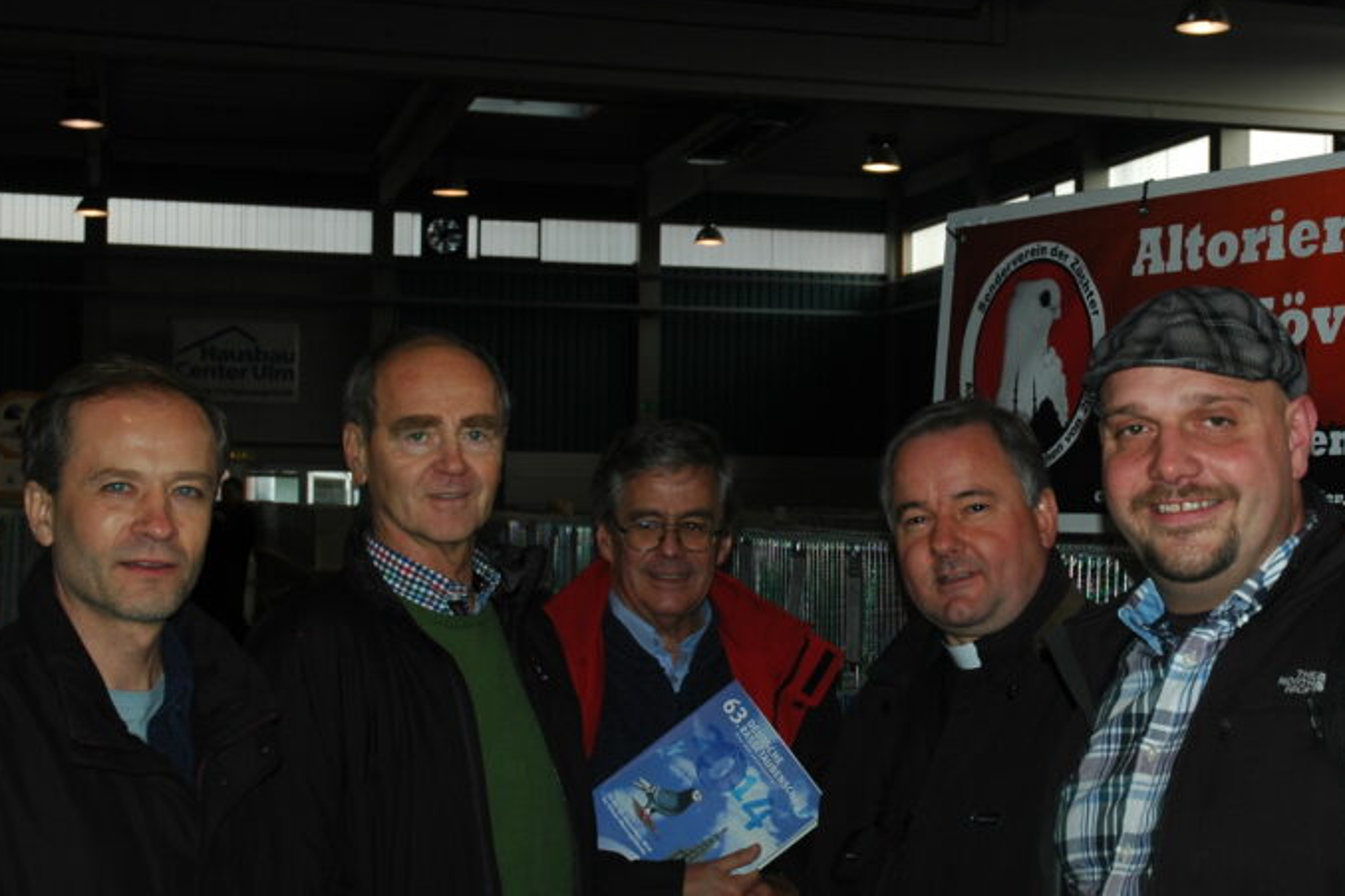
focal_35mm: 66
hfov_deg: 30.4
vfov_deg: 20.7
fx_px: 2456
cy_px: 428
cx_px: 894
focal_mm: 29
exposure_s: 1/125
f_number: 5.6
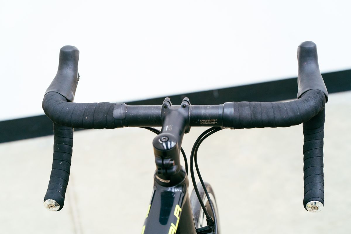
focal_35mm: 85
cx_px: 176
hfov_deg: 23.9
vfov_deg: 16.1
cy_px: 117
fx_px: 829
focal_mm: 85
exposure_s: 1/100
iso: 800
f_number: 6.3
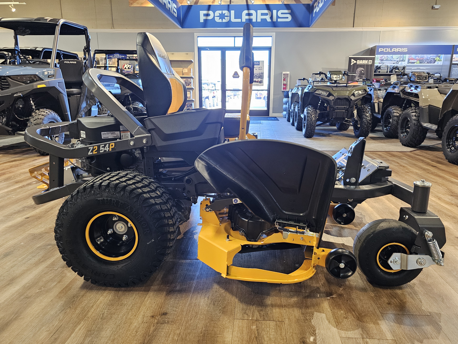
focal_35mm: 24
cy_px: 177
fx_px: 318
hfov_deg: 71.6
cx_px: 235
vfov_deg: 56.8
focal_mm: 6.3
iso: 640
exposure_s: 1/60
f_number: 1.7
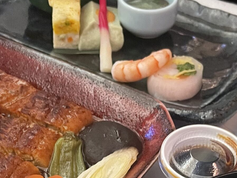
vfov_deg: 19.2
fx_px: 507
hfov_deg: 26.3
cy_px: 189
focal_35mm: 74
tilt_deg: -47.4
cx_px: 135
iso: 640
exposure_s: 1/33
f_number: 1.6
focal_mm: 4.2
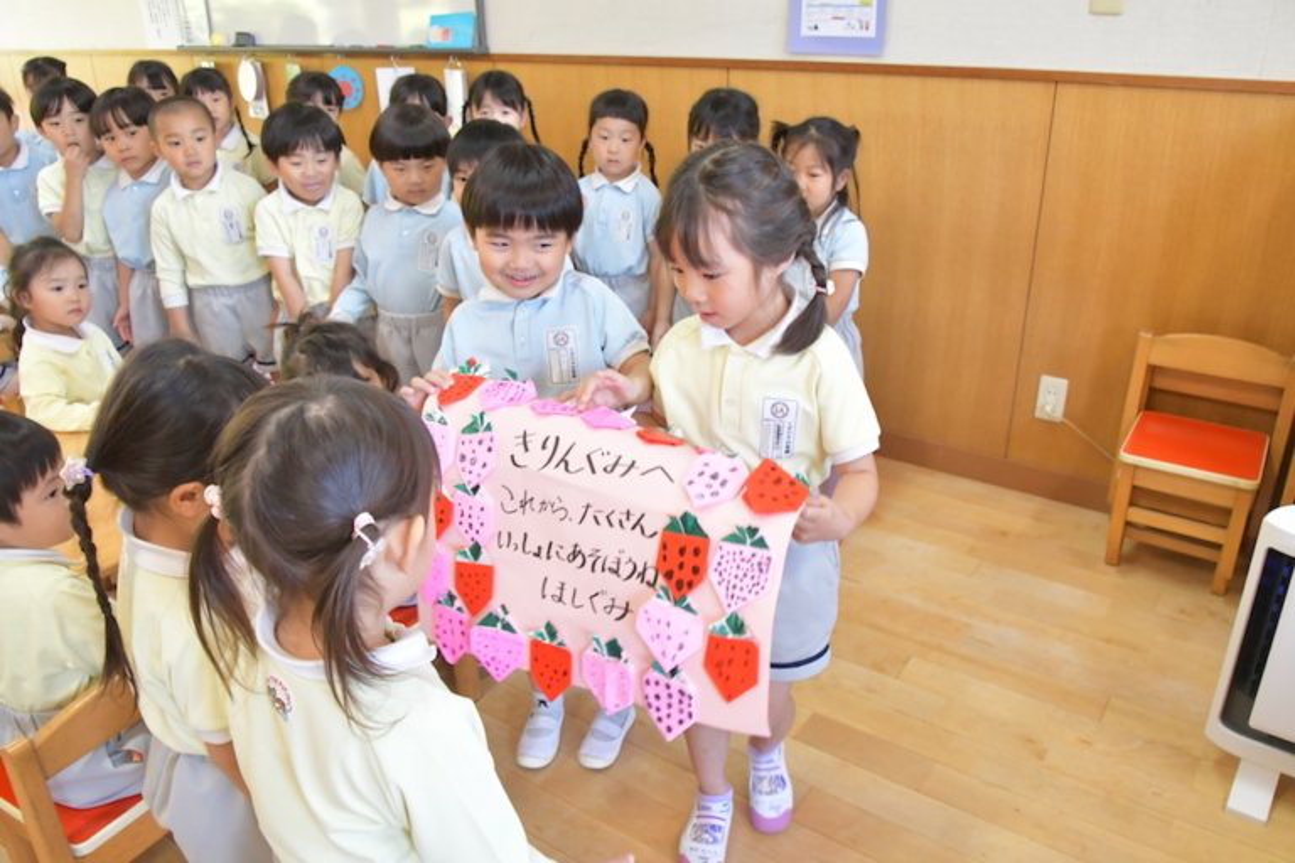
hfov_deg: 67.4
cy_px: 432
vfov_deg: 47.9
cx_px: 648
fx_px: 971
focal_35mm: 27
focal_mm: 18
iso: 5000
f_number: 6.3
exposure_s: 1/160
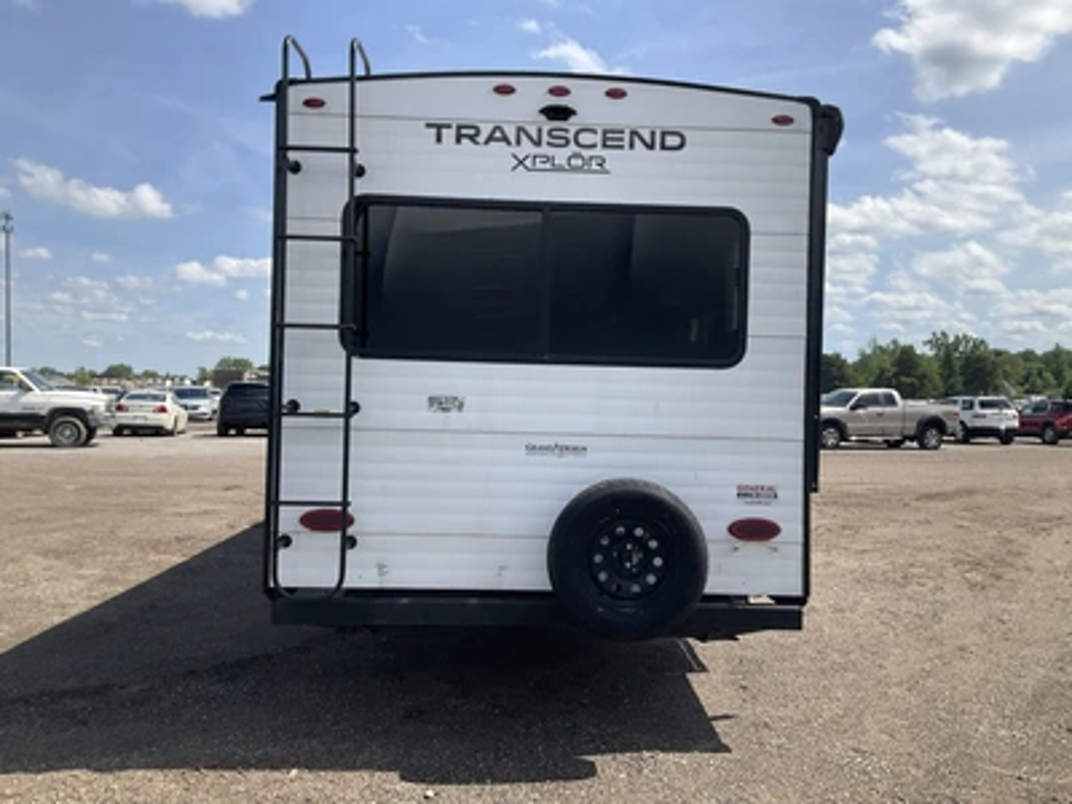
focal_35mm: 29
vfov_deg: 48.2
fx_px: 898
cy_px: 402
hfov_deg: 61.7
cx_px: 536
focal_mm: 3
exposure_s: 1/1786
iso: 25
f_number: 1.8
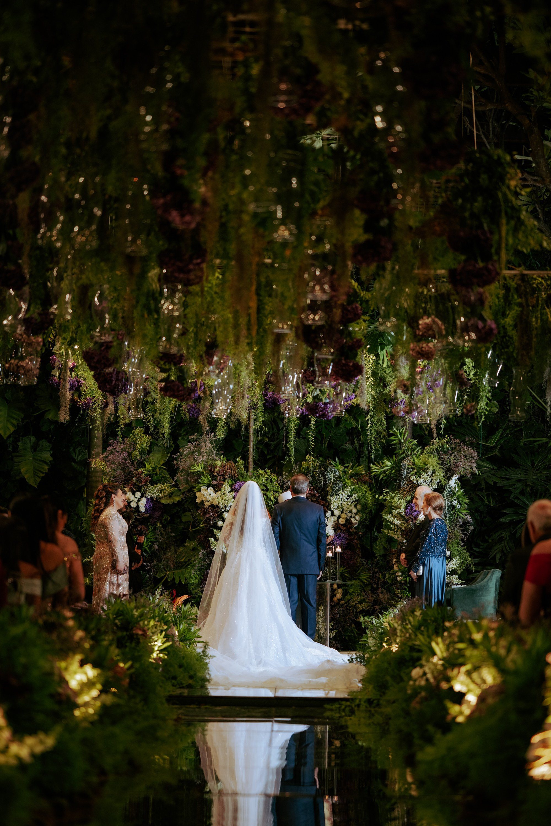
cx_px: 276
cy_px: 413
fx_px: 1951
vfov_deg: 23.9
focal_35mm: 85
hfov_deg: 16.1
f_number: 1.8
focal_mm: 85
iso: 400
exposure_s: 1/200
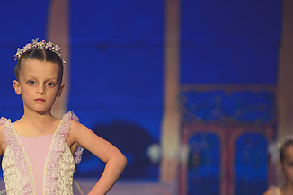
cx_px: 62
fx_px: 2896
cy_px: 119
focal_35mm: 356
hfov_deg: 5.8
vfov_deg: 3.9
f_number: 2.8
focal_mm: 200
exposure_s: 1/320
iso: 1000
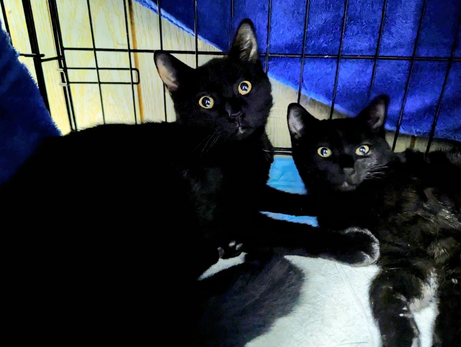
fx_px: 320
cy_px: 174
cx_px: 230
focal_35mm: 24
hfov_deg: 71.5
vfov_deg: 56.9
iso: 4533
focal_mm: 6.81
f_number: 1.85
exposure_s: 1/15
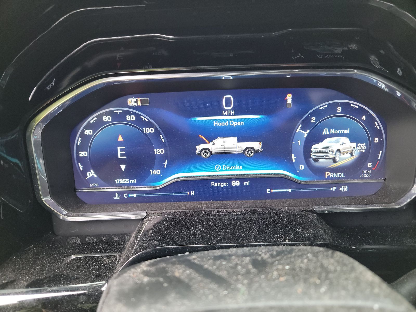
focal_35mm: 24
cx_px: 208
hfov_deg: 71.6
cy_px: 156
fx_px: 288
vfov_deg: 56.8
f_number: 1.8
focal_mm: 6.7
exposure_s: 1/59
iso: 837
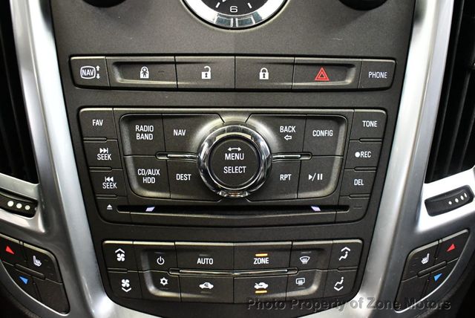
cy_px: 159
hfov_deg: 53.1
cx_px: 238
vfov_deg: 36.9
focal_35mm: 36
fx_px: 475
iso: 6400
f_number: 3.5
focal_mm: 18
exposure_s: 1/60
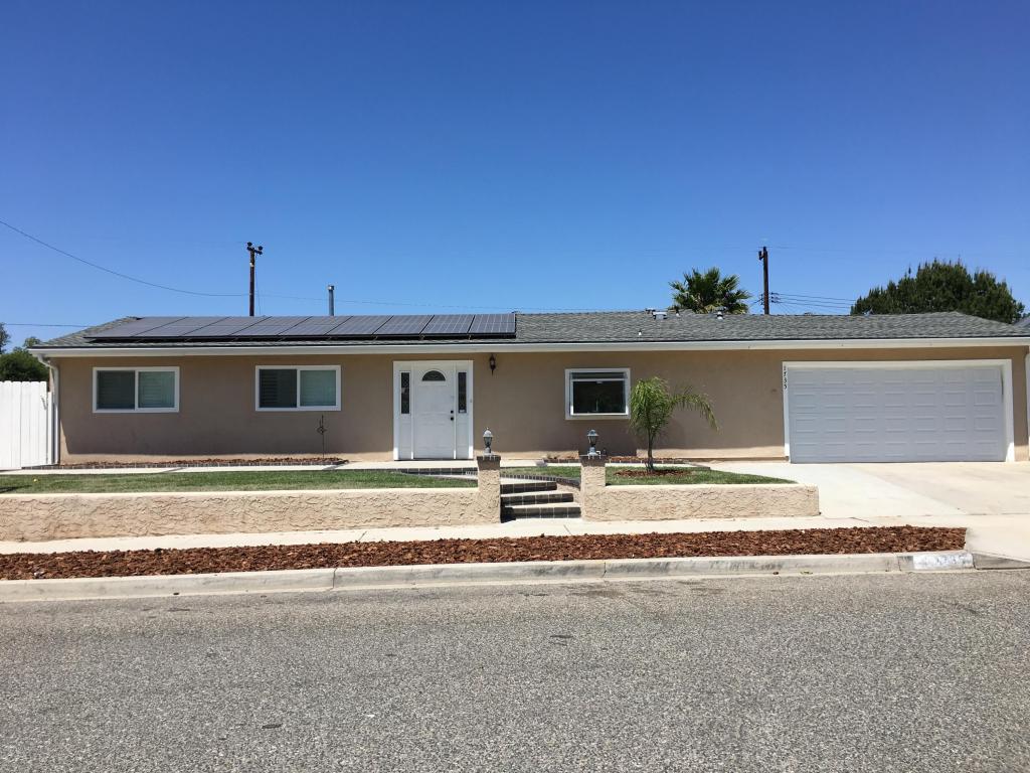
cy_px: 386
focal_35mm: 29
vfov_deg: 48.2
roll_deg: +0.9
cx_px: 515
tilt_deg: +1.2
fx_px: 863
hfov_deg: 61.7
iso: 25
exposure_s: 1/2137
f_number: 2.2
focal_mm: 4.15
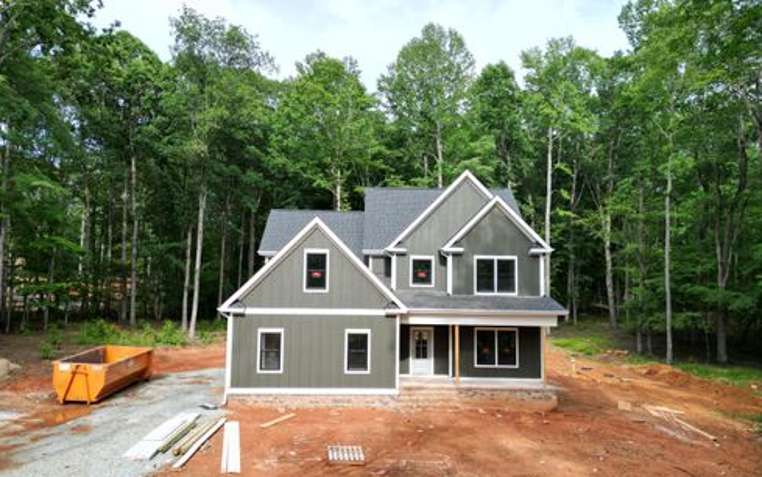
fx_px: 540
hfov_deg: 70.4
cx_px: 380
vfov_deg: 47.6
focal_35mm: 26
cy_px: 255
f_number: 1.7
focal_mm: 6.72
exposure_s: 1/1500
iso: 100
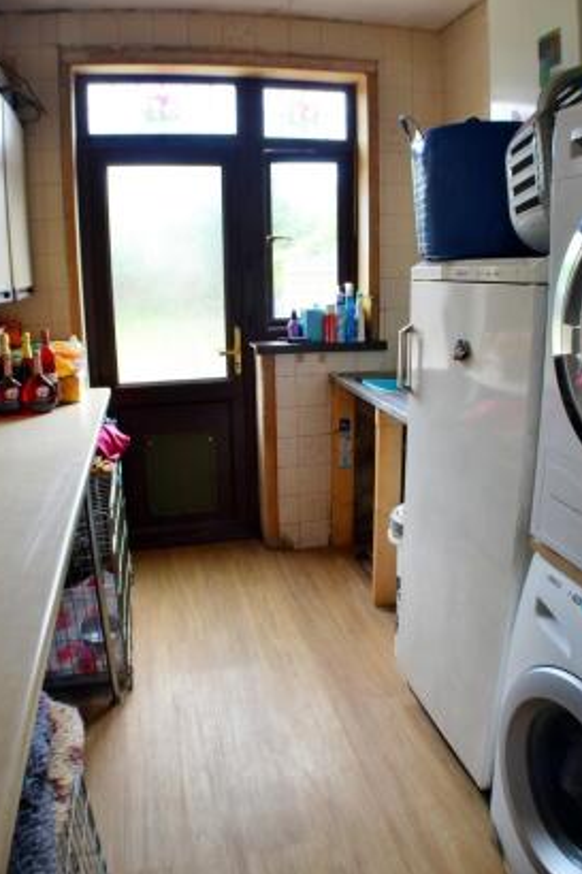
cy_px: 423
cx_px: 297
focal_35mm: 32
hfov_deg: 41.1
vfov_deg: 58.7
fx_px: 777
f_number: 5.6
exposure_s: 1/60
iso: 250
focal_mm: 20
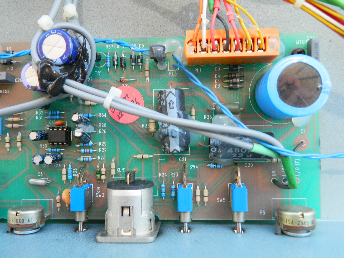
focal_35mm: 35
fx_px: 348
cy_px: 129
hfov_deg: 52.6
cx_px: 172
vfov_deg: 40.7
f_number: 3.3
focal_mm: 6.2
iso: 80
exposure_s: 1/50
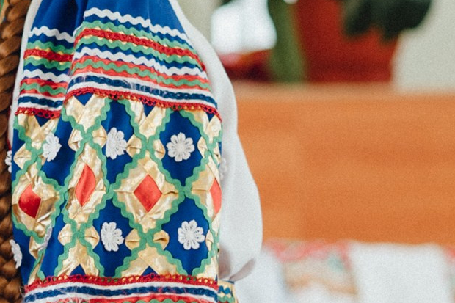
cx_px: -27
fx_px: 2805
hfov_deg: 9.2
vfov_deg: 6.2
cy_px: 240
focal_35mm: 222
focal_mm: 50
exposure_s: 1/200
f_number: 1.8
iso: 250
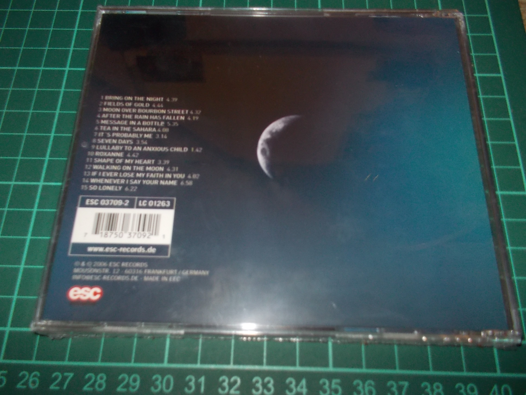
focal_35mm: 29
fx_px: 441
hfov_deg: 61.7
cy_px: 198
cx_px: 263
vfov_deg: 48.2
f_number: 3.3
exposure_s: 1/30
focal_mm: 4.1
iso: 200
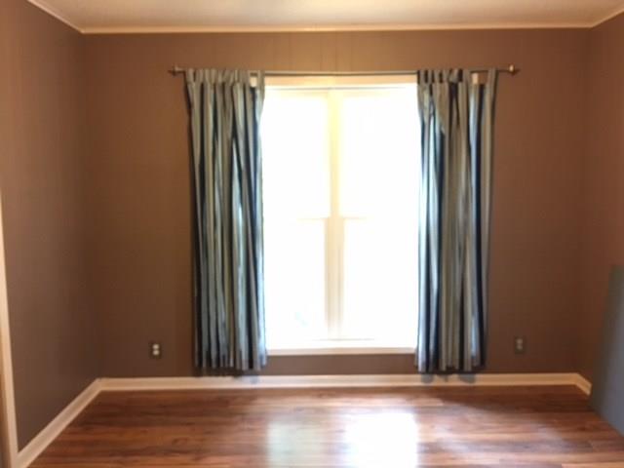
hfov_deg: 61.7
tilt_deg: -6.4
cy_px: 234
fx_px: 523
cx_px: 312
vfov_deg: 48.2
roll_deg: +0.4
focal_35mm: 29
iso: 64
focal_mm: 4.15
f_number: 2.2
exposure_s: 1/4
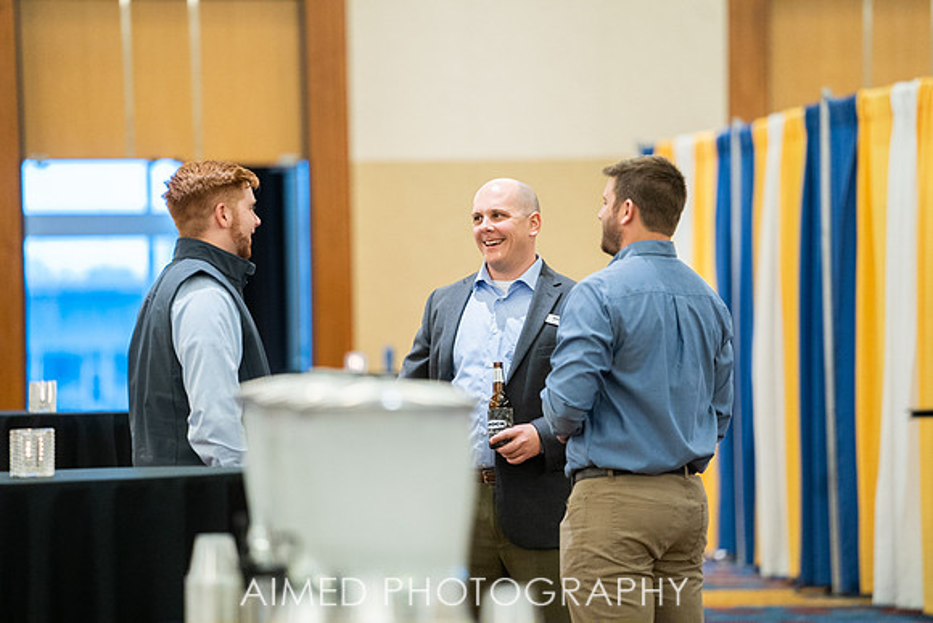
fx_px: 5184
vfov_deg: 6.9
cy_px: 312
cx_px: 466
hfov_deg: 10.3
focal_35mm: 200
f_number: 2.8
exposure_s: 1/160
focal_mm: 200
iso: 3200
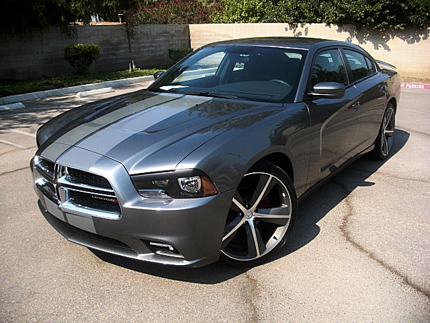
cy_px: 162
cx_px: 215
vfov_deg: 39.7
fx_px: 447
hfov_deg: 51.4
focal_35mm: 36
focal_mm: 6.3
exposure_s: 1/500
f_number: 2.8
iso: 50
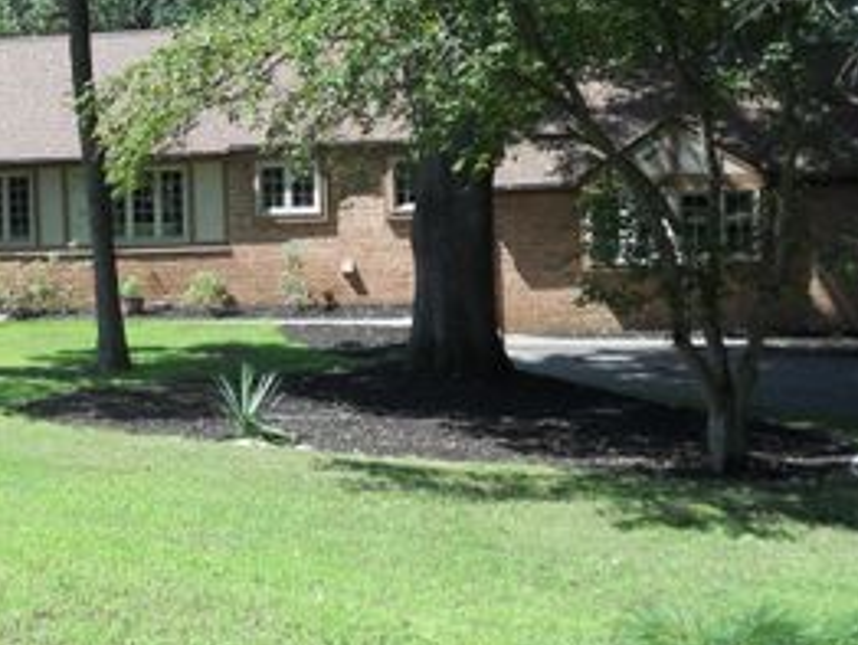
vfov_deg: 24.0
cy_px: 280
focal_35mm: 61
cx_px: 183
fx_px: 1513
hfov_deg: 30.9
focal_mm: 5.8
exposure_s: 1/320
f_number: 3.5
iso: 80
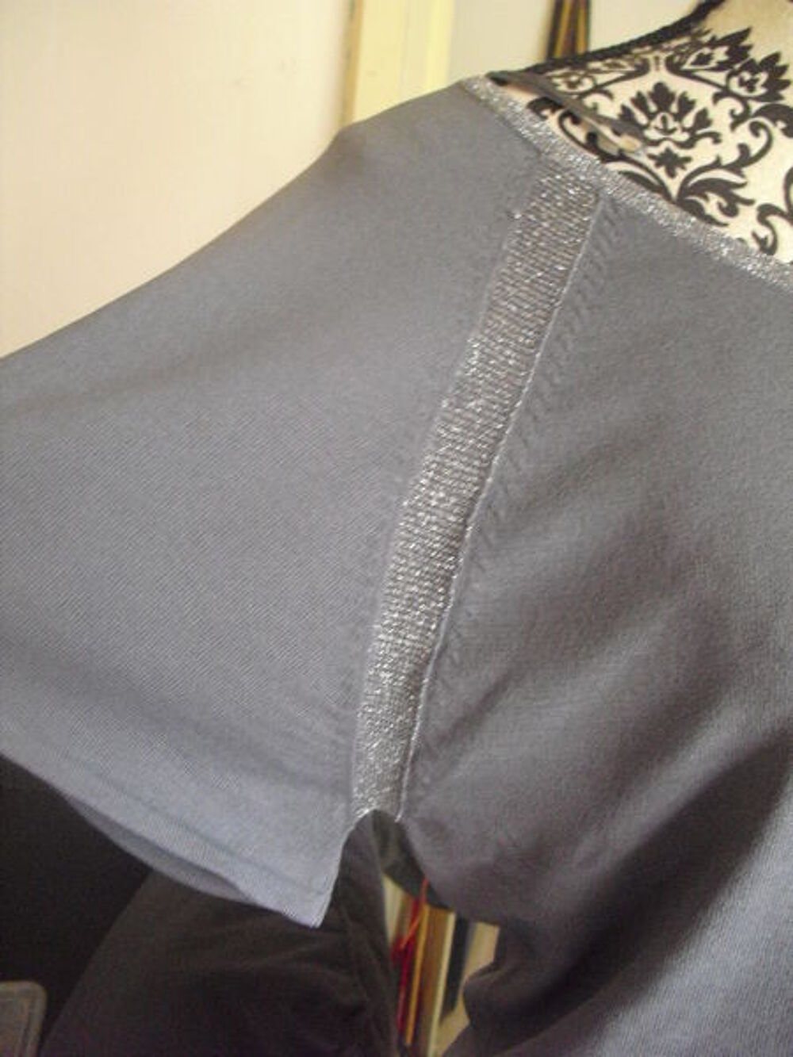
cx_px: 396
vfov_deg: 51.4
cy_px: 528
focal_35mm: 36
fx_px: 1099
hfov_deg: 39.7
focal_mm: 6.3
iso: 800
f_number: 3.1
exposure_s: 1/25
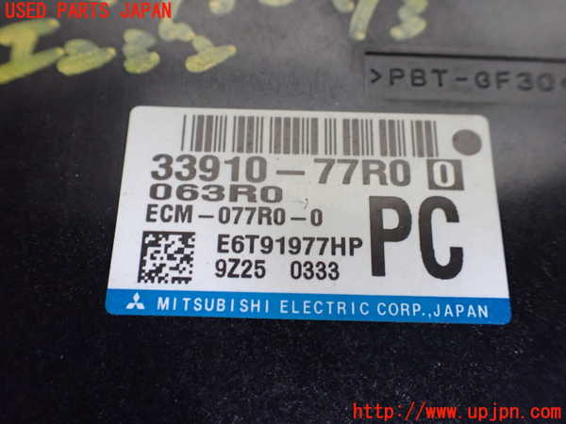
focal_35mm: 30
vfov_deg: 46.8
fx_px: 491
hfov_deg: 60.0
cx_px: 283
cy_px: 212
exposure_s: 1/100
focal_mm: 5.4
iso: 800
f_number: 2.3
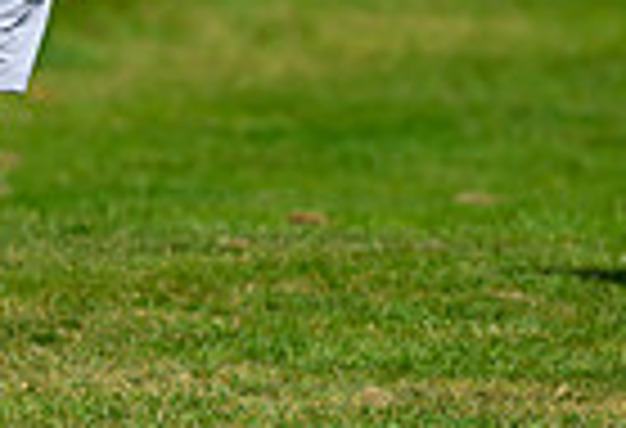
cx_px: -520
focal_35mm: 1698
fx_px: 29755
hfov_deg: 1.2
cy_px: -178
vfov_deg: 0.8
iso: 500
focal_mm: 400
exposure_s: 1/5000
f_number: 4.5
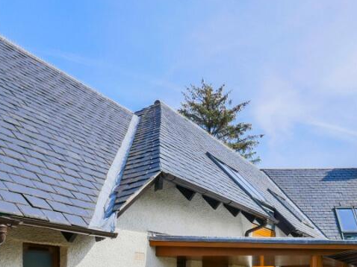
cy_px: 271
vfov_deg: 40.5
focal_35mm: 30
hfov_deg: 58.6
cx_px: 240
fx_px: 309
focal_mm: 7
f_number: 7.1
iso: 200
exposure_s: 1/400
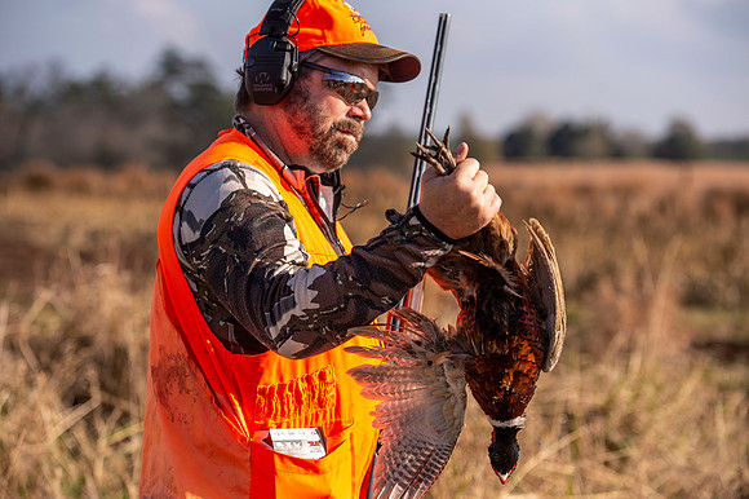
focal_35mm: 102
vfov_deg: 13.4
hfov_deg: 20.0
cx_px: 374
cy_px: 250
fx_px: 2121
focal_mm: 102
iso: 200
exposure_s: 1/2000
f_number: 4
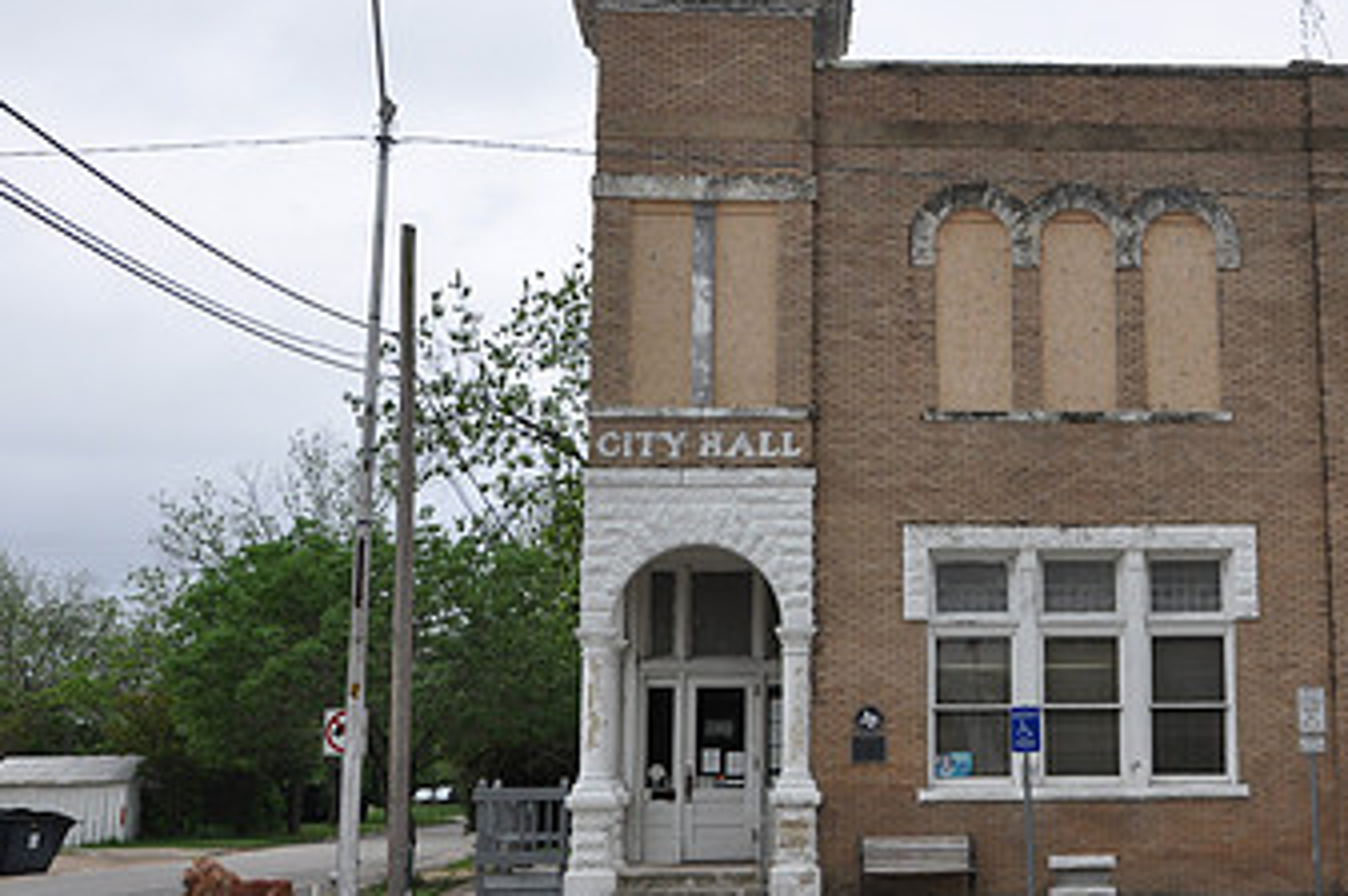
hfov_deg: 31.7
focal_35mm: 62
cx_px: 1032
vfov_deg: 21.7
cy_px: 238
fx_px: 2319
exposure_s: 1/100
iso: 200
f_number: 10
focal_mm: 24
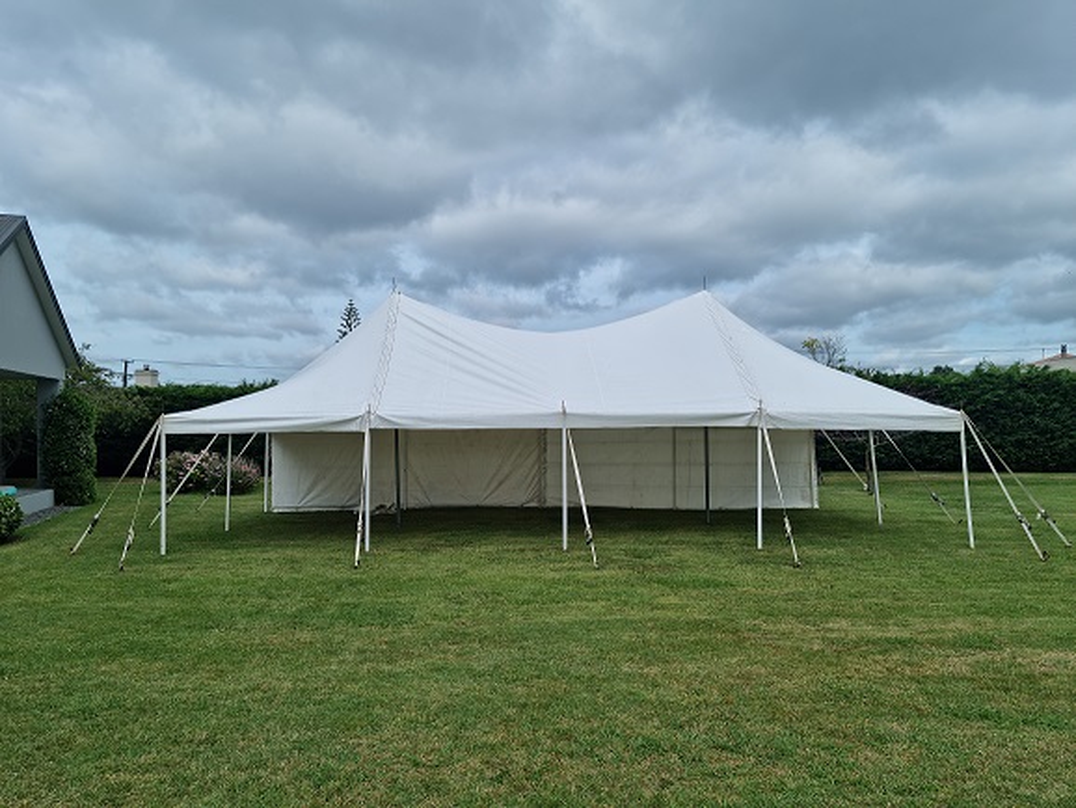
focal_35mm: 27
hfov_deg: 65.3
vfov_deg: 51.4
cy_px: 404
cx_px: 538
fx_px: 840
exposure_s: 1/1340
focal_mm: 5.9
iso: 25
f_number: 2
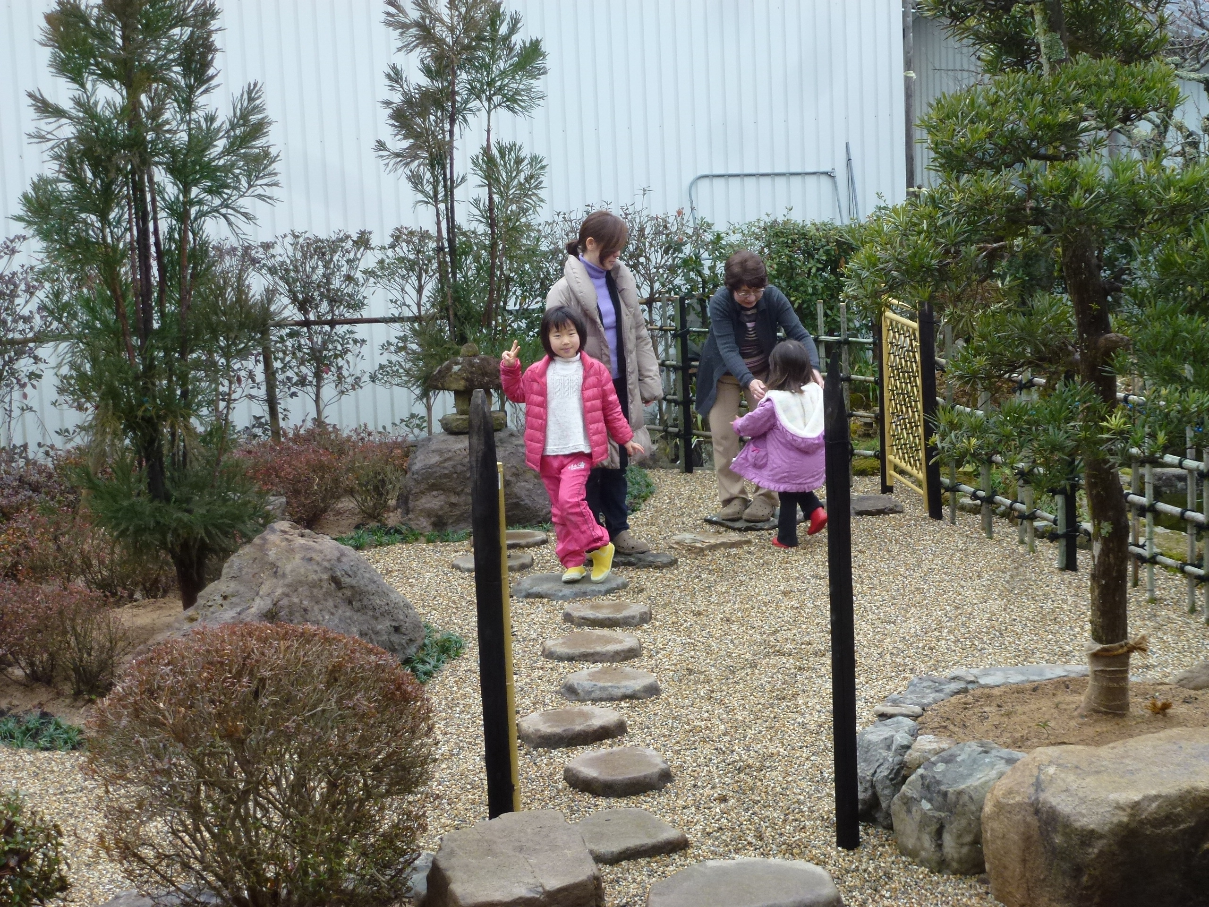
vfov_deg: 25.7
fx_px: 1991
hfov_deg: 33.8
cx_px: 604
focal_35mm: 57
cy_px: 454
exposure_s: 1/80
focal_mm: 10.1
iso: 160
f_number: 4.4
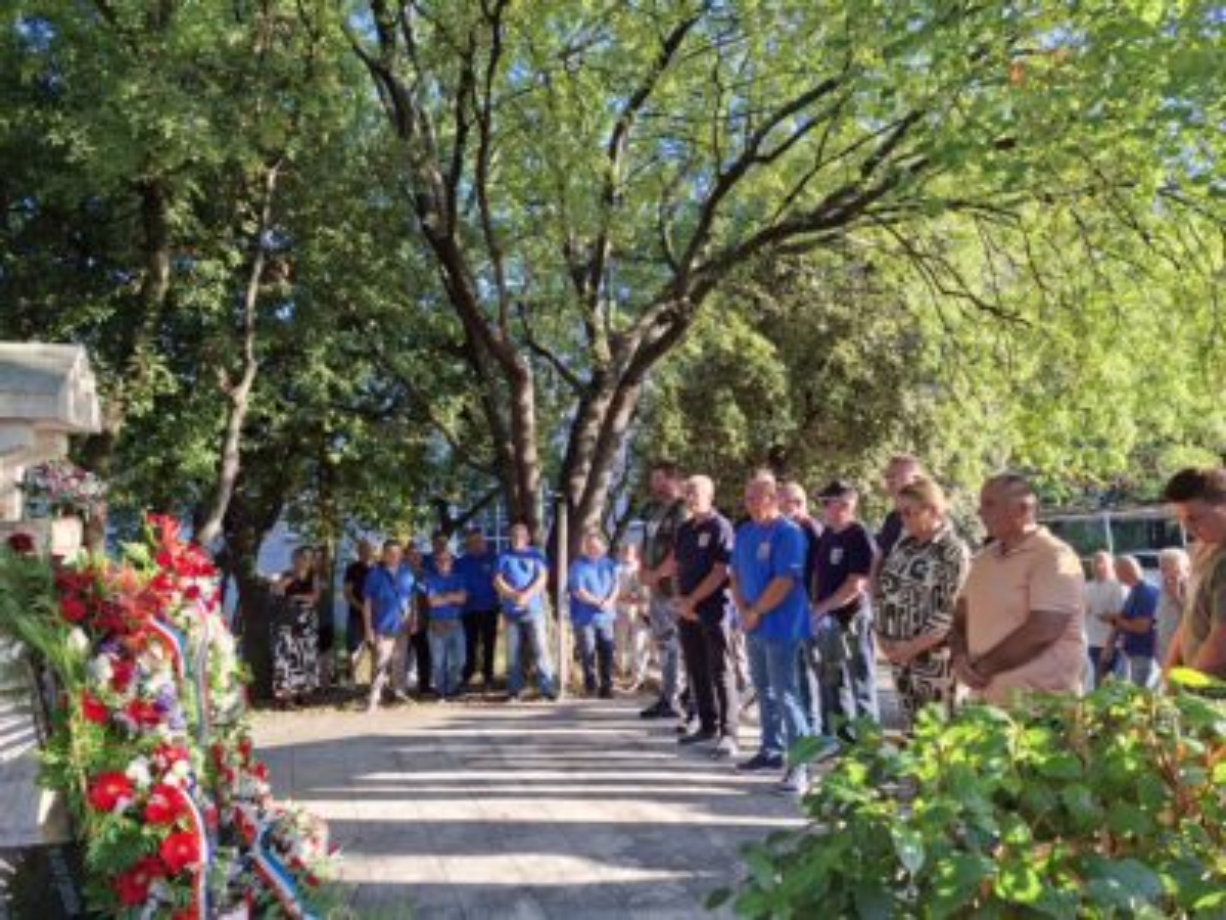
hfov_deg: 73.9
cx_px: 613
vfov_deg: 58.9
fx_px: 815
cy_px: 460
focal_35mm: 23
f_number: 1.8
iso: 32
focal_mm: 5.54
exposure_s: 1/121
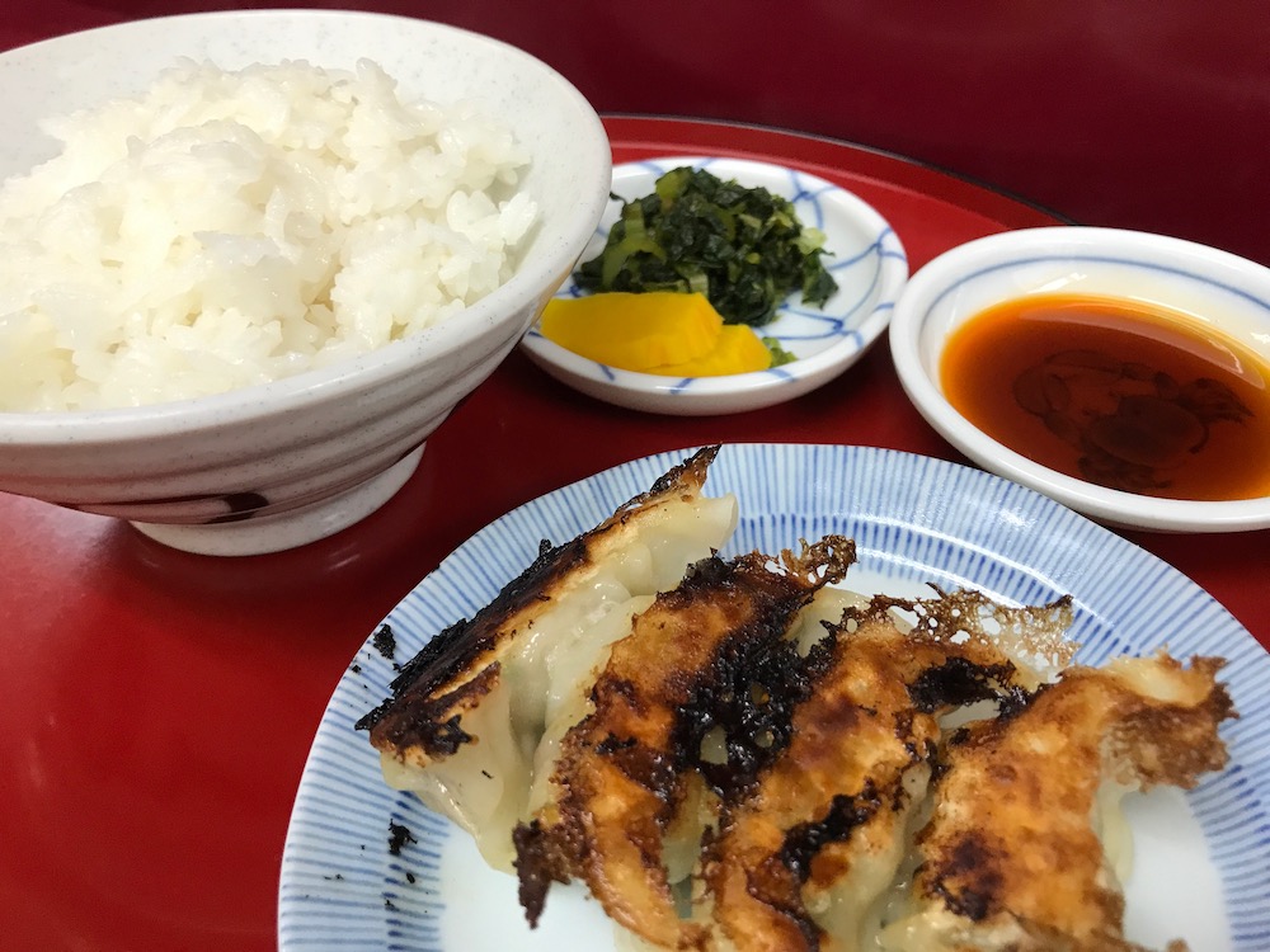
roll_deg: +1.8
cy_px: 476
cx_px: 635
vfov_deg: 49.7
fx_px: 1027
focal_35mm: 28
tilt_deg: -43.2
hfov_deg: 63.4
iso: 32
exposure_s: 1/30
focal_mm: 3.99
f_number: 1.8
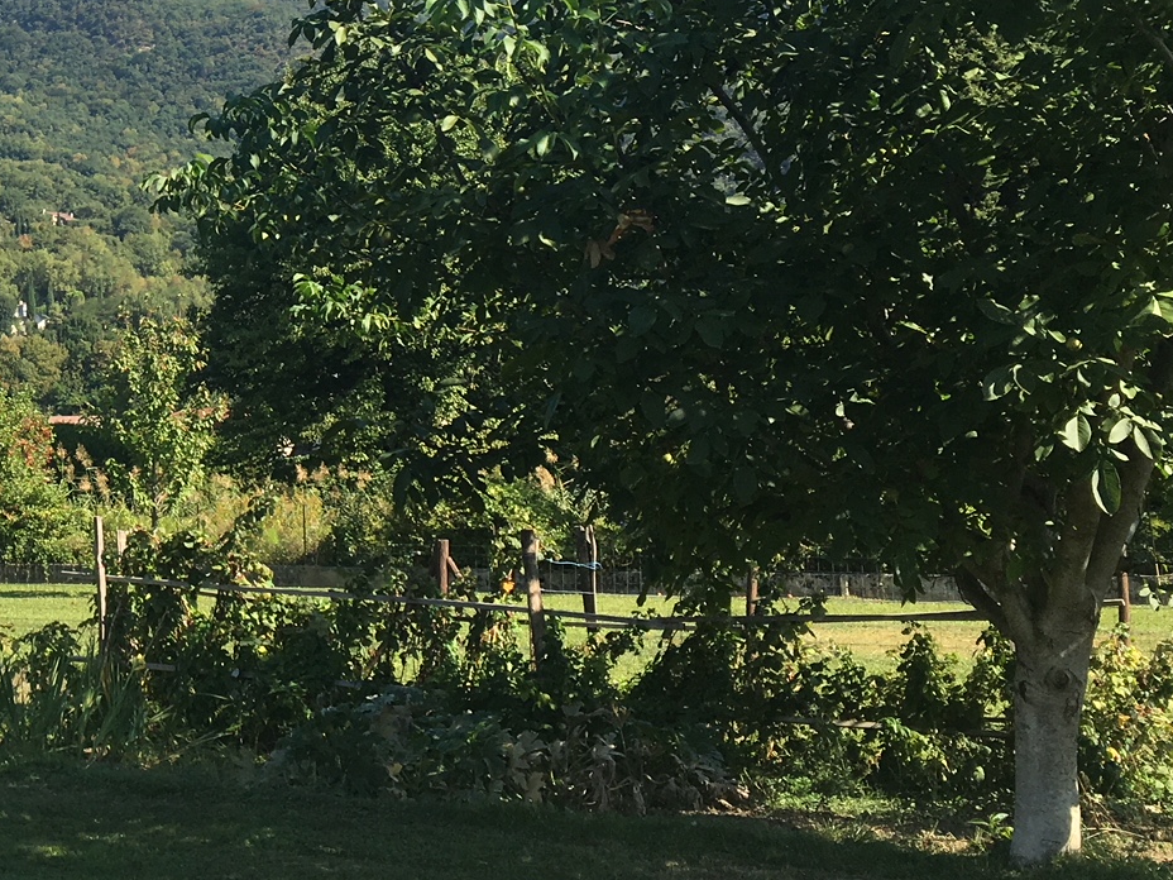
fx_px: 2135
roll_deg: +1.3
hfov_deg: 28.8
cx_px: -1
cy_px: 187
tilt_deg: +7.6
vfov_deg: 23.0
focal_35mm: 63
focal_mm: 4.15
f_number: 2.2
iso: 25
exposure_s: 1/810
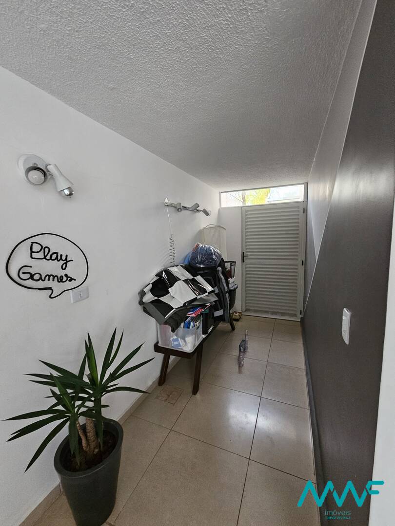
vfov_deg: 106.2
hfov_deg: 89.9
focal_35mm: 13
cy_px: 263
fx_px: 198
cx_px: 198
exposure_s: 1/30
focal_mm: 2.2
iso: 500
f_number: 2.2
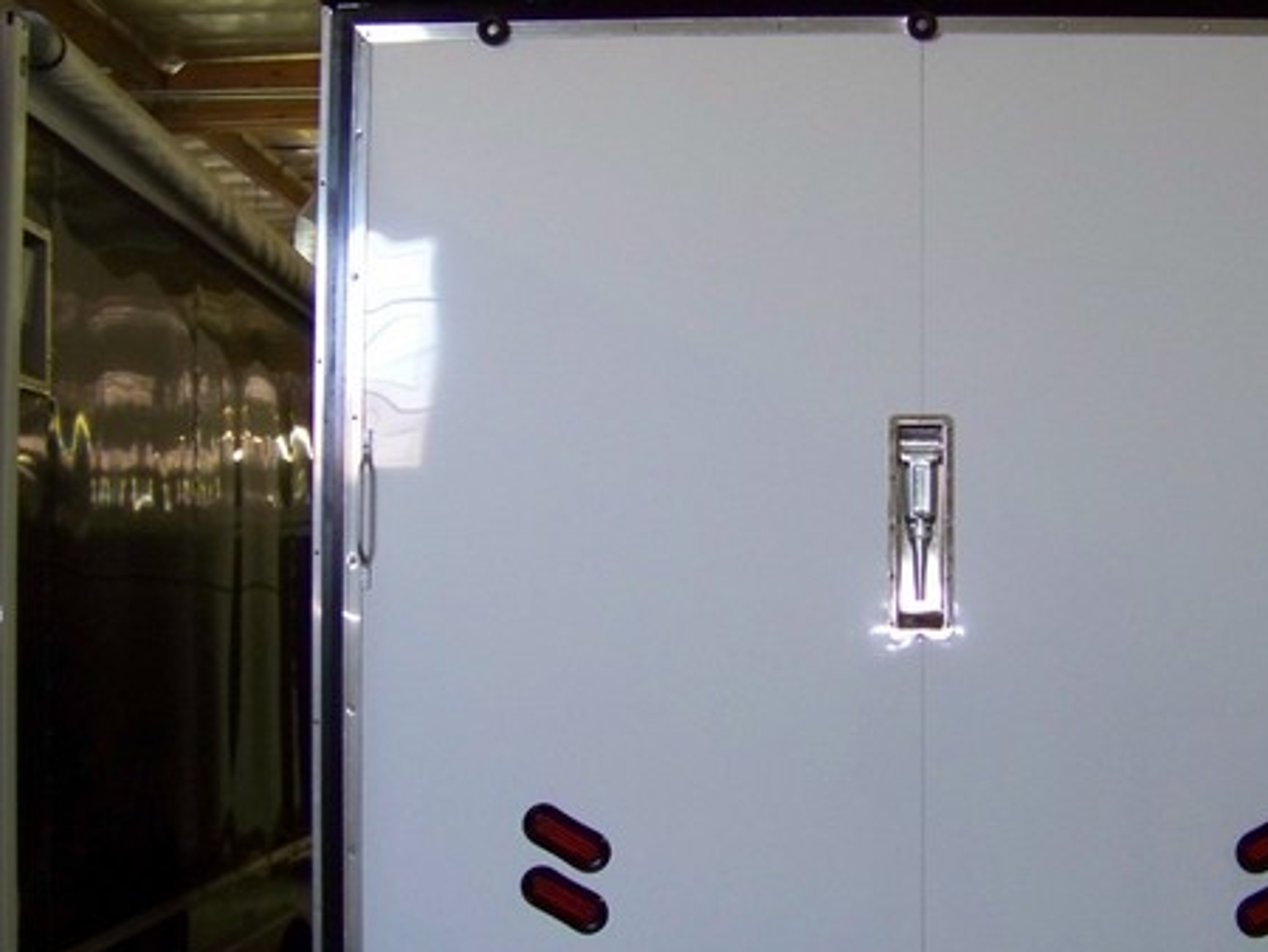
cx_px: 890
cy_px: 573
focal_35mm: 56
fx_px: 2052
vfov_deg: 26.1
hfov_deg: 33.9
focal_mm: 5.85
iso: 200
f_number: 2.8
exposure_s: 1/30
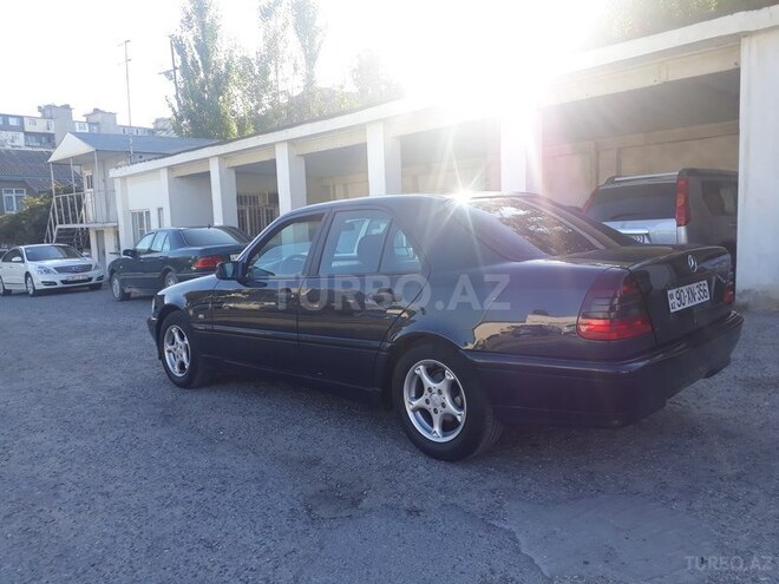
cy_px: 292
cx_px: 390
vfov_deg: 51.4
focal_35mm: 27
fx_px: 608
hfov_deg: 65.3
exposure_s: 1/355
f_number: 1.9
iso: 40
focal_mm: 3.6
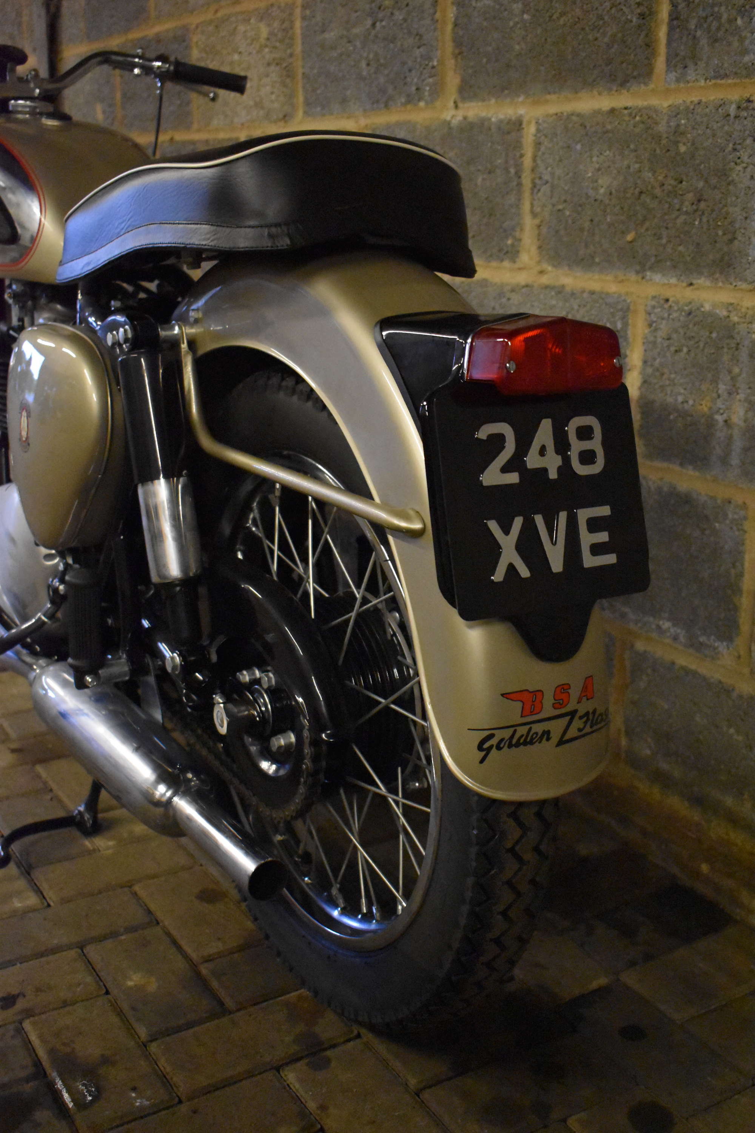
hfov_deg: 33.0
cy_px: 566
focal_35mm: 40
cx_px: 378
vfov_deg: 47.9
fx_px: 1274
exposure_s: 1/125
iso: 8000
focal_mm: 27
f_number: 4
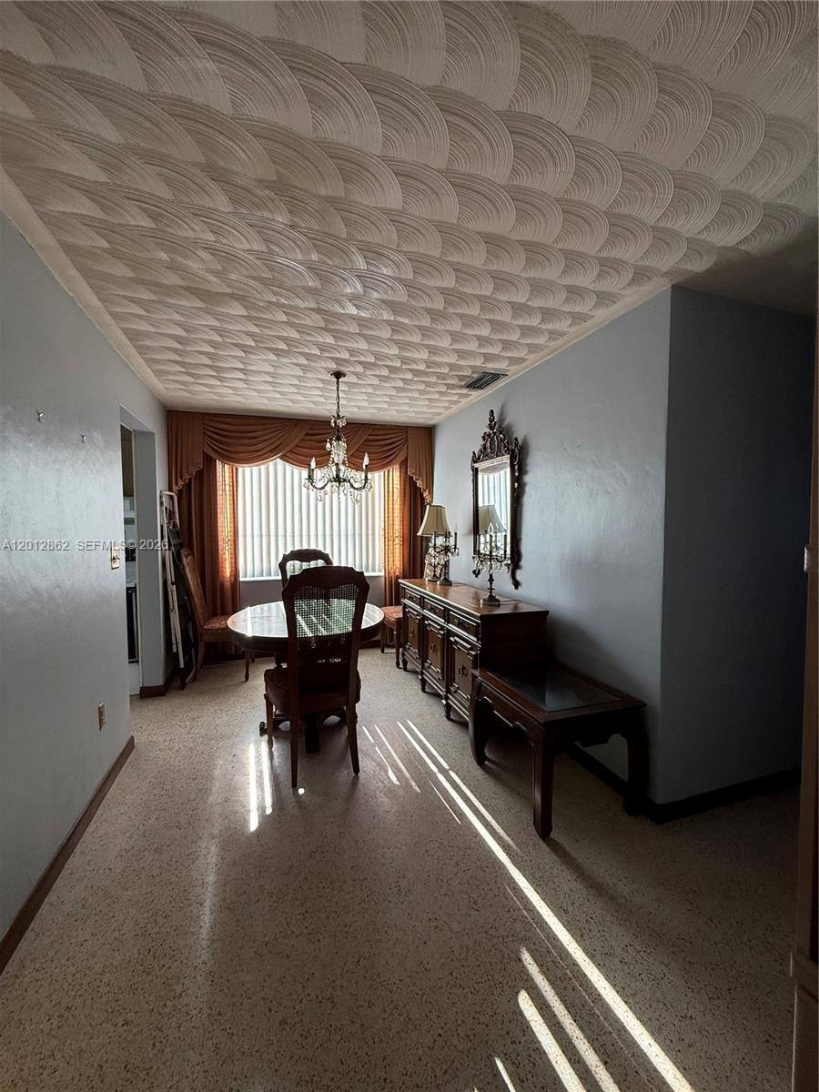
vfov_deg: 102.1
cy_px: 546
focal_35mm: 14
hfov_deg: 85.7
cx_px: 410
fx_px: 442
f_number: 2.2
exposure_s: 1/120
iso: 160
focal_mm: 2.22
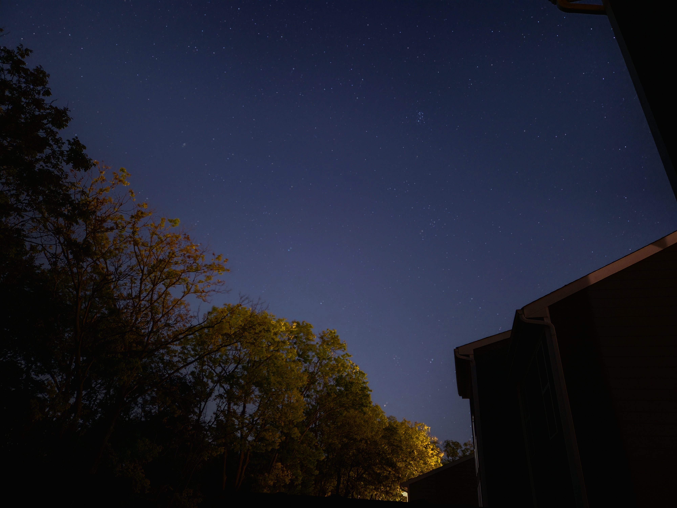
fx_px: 450
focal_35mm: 23
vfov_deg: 58.9
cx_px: 338
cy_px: 254
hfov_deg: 73.9
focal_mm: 5.4
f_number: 1.8
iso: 640
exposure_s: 24.6
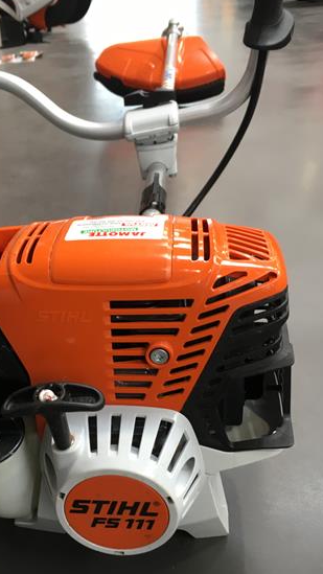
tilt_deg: -29.1
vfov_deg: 49.2
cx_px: 97
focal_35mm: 41
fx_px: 624
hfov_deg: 28.7
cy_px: 330
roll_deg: +4.0
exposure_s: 1/33
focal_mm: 4.15
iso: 64
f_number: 2.2
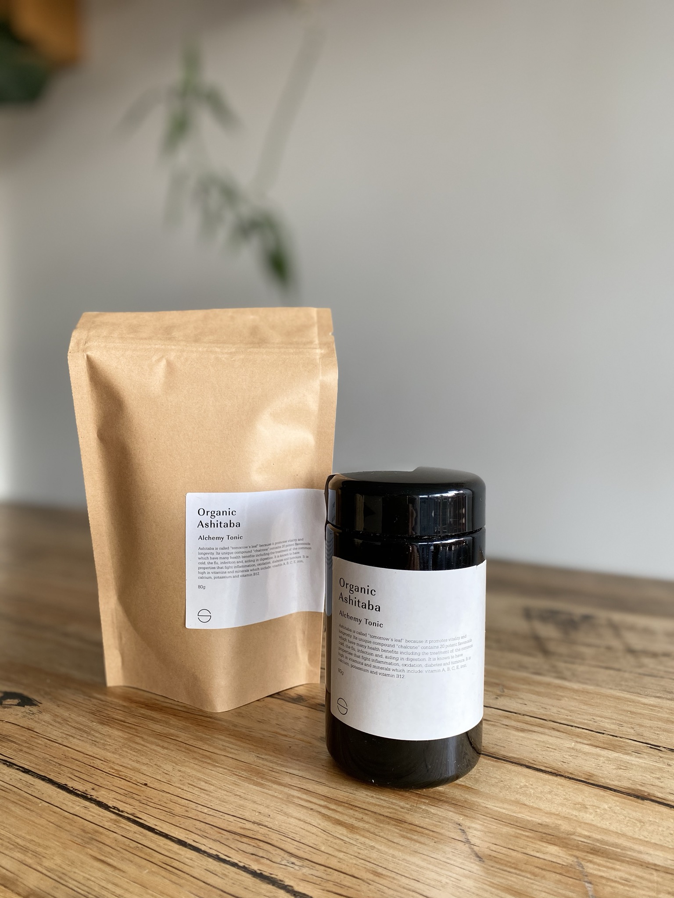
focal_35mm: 26
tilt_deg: -4.8
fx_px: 675
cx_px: 337
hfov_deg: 53.1
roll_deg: +0.1
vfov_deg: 67.3
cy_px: 449
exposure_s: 1/121
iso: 80
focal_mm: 4.25
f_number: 1.8
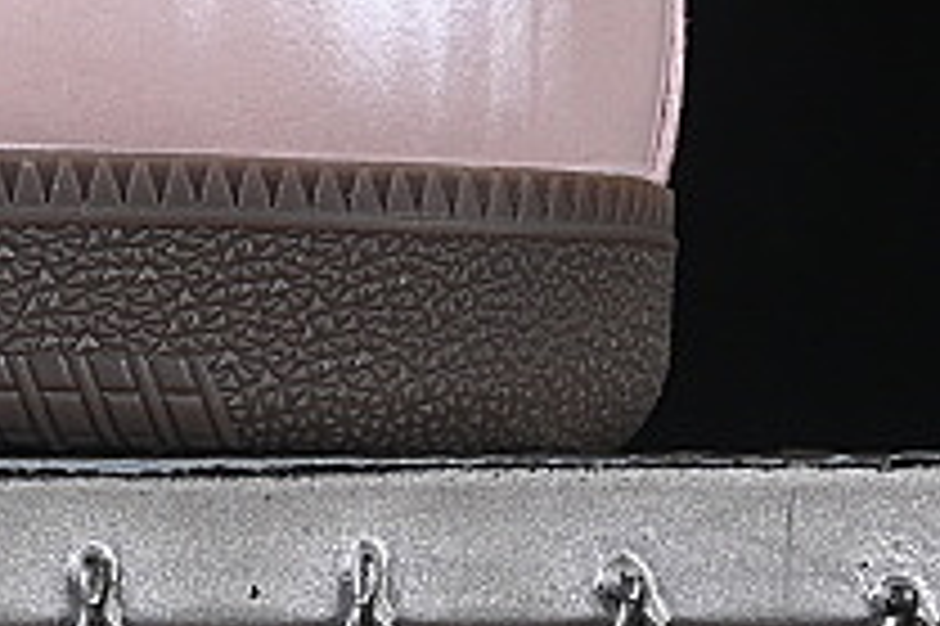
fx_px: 10123
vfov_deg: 3.5
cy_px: -554
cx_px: -868
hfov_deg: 5.2
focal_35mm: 388
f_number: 8
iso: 160
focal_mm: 50
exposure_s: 1/80
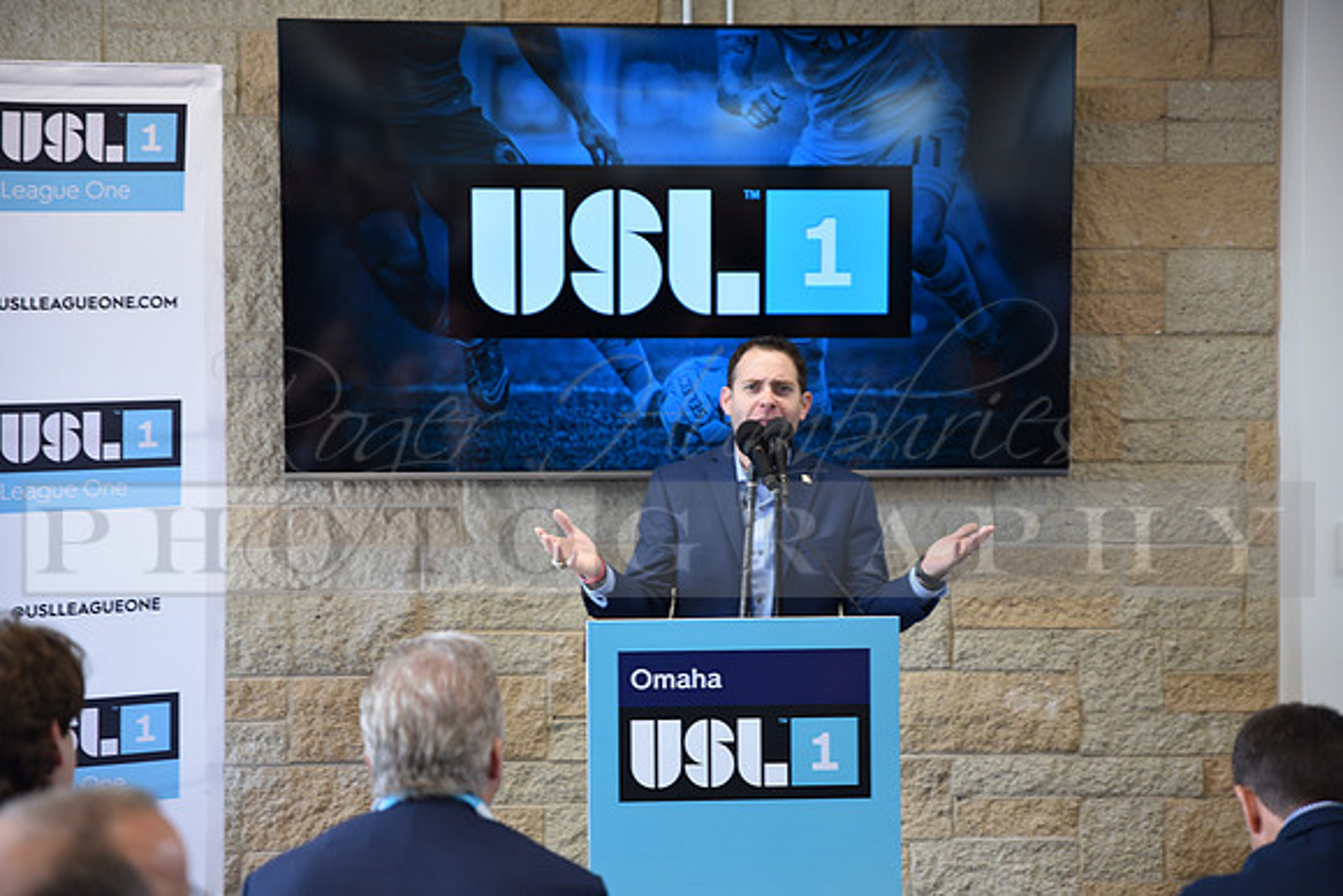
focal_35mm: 70
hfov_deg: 28.8
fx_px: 2612
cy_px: 448
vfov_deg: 19.5
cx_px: 672
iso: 400
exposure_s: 1/60
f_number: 2.8
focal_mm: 70
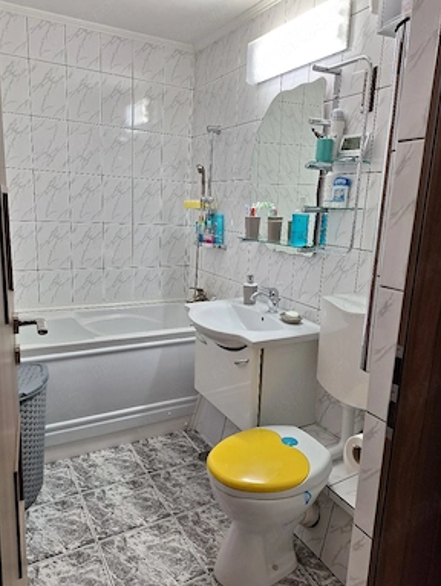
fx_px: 407
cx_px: 213
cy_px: 294
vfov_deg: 71.5
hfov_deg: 56.9
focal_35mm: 24
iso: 64
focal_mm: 5.54
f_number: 1.8
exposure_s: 1/50
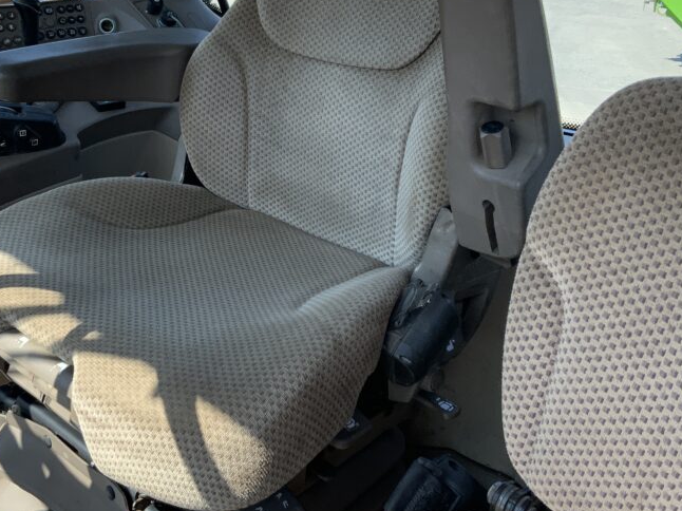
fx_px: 906
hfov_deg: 41.1
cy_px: 188
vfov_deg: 31.3
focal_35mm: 46
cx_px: 271
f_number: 1.8
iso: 16
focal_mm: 3
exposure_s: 1/465
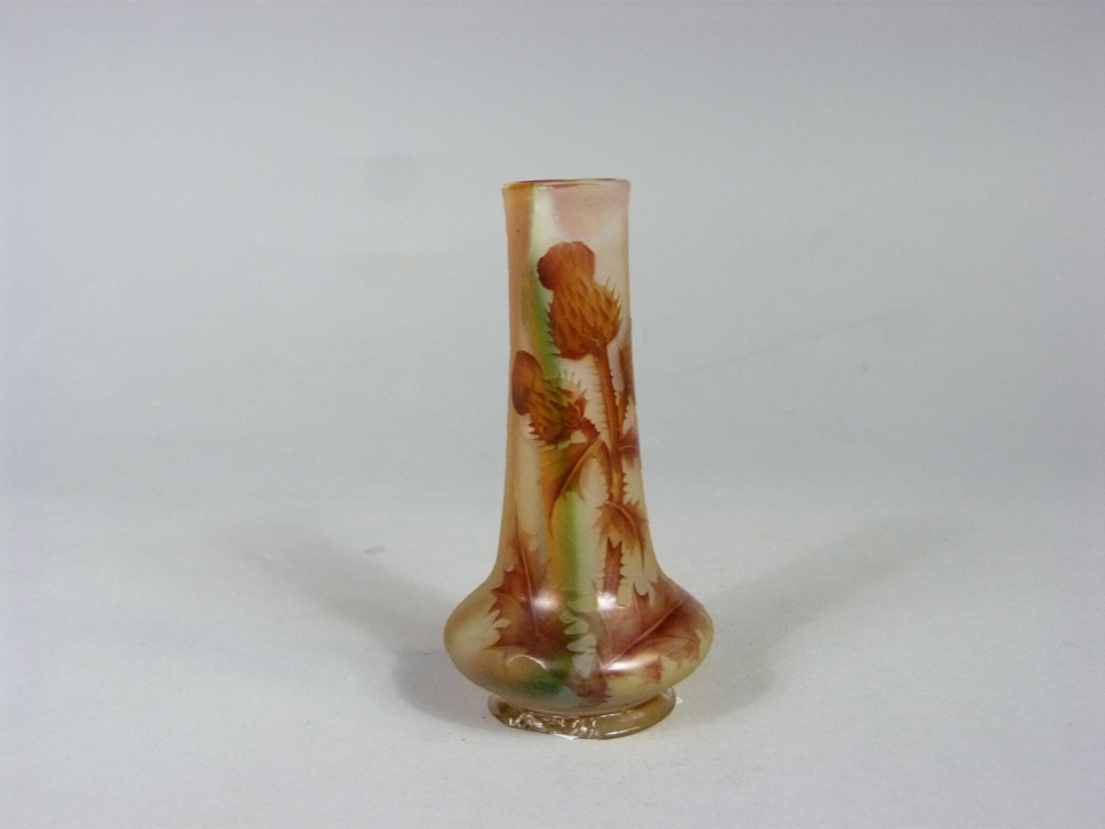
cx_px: 552
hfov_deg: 42.9
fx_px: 1405
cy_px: 414
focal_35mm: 44
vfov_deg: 32.9
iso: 400
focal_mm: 7.9
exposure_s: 1/40
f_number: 3.2
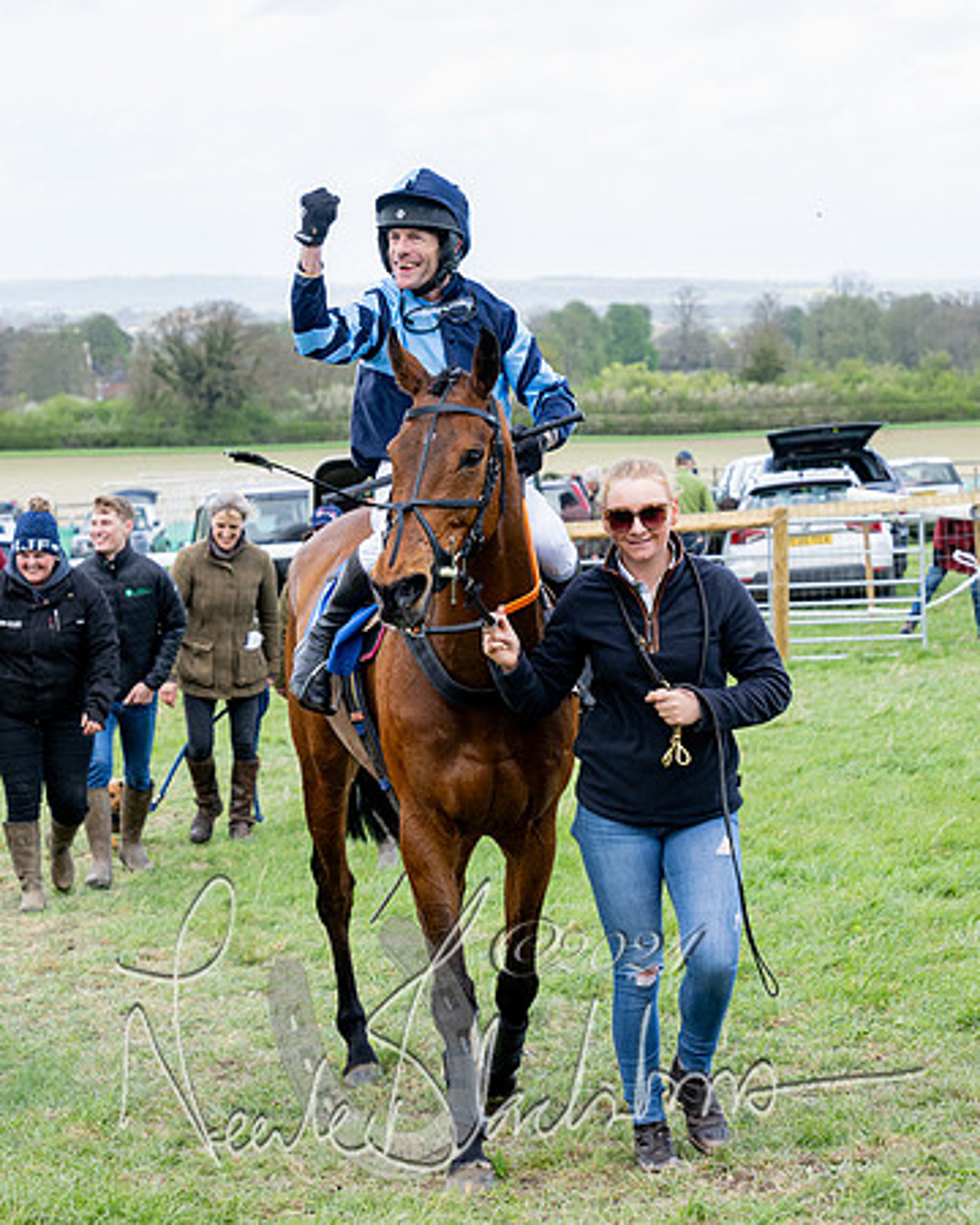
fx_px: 3868
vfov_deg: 18.0
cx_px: 399
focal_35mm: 107
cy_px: 563
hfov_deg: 14.4
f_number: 5.6
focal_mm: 70
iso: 400
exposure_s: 1/400
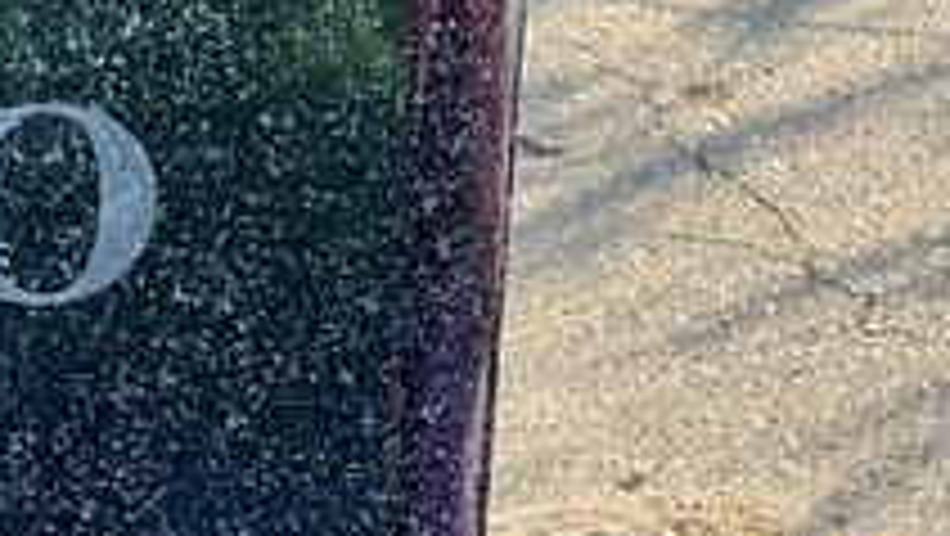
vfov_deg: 3.8
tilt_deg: -27.4
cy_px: 477
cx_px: -770
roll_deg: +0.7
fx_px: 8016
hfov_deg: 6.6
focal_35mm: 318
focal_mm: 9
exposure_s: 1/145
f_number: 2.8
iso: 32
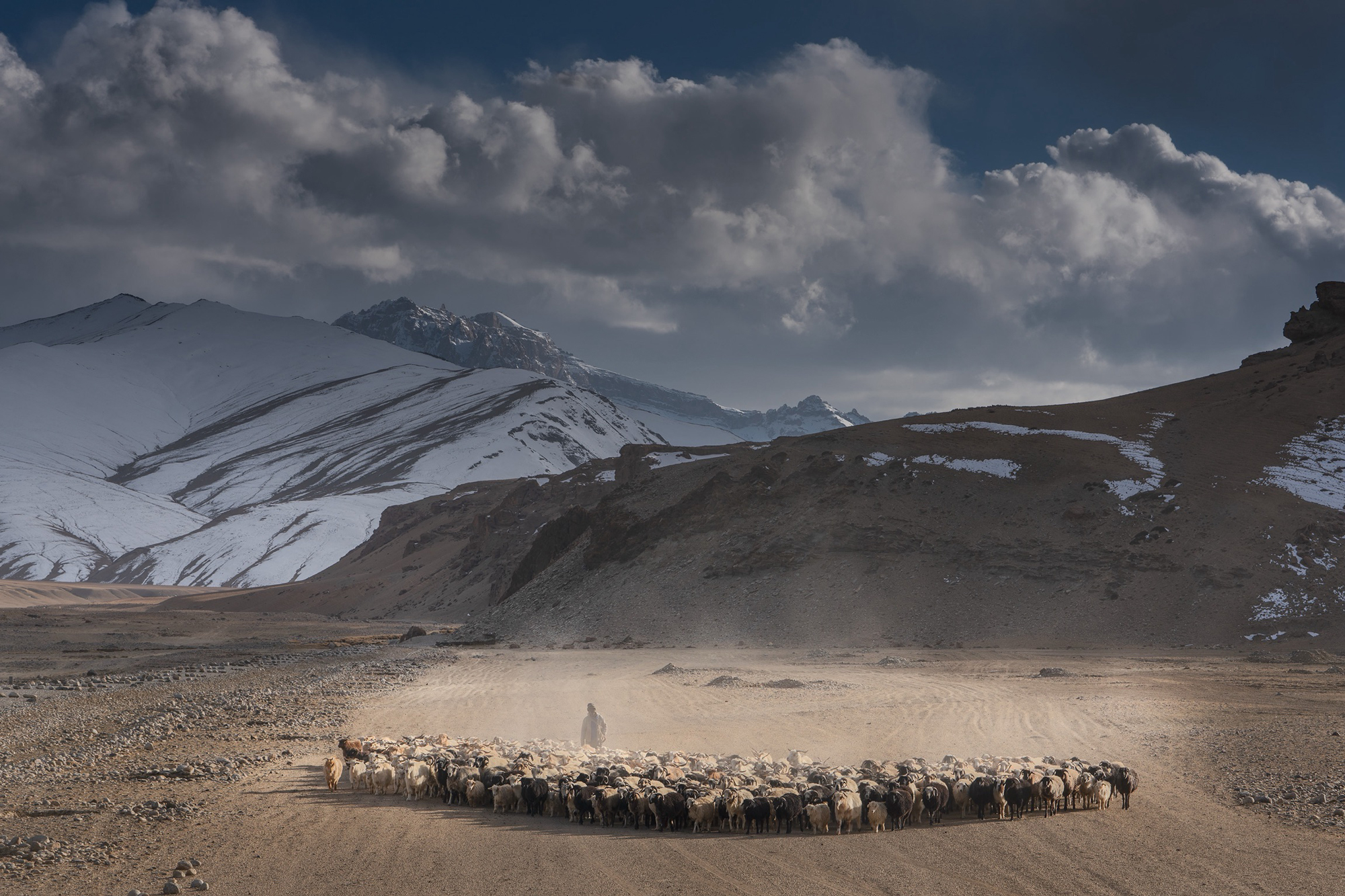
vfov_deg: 16.5
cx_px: 672
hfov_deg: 24.5
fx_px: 3100
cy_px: 448
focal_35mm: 83
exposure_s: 1/200
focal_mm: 83
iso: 100
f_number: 10
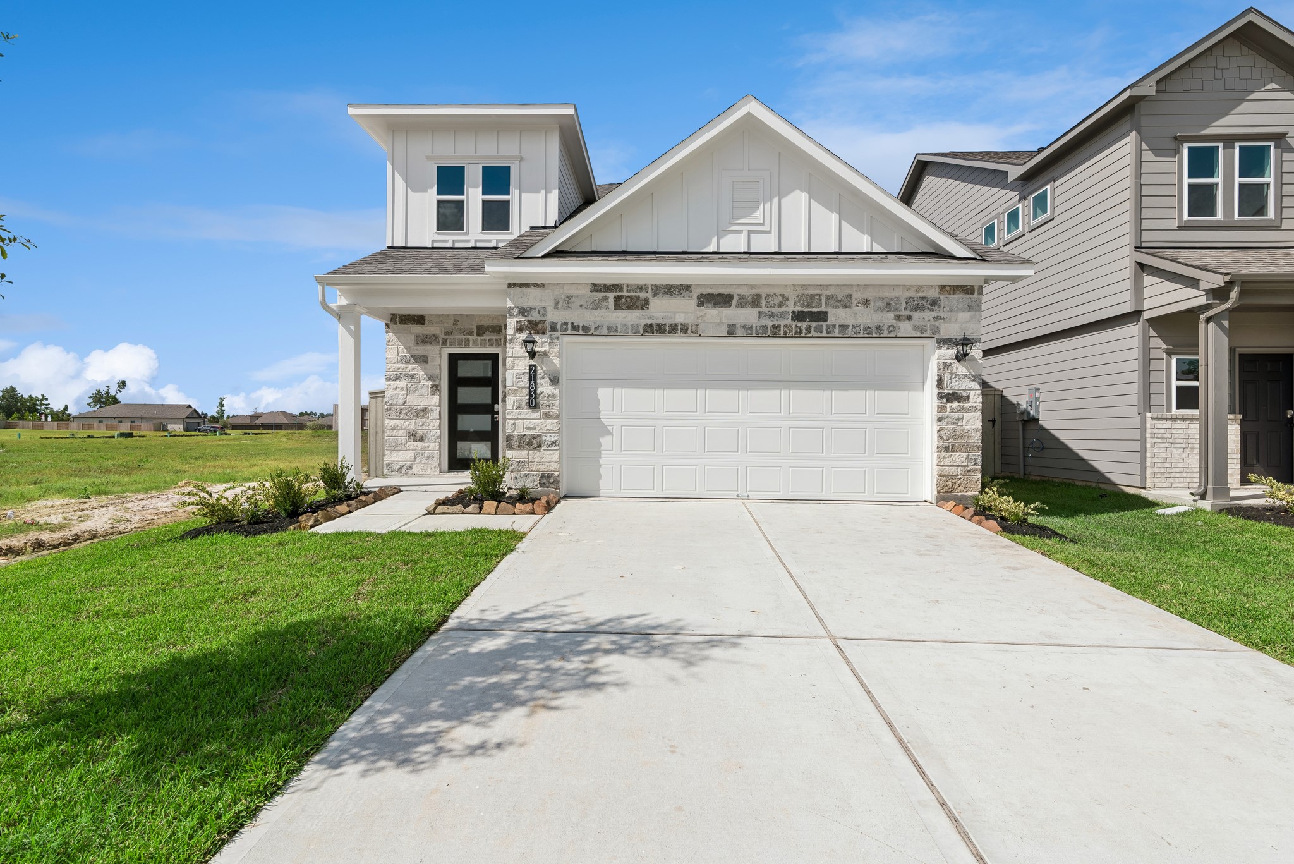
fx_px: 611
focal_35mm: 17
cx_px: 647
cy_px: 432
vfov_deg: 70.5
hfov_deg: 93.3
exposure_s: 1/250
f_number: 9
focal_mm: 17
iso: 100
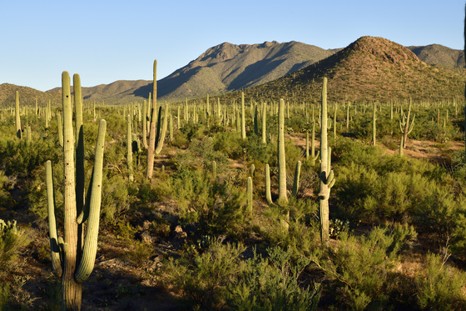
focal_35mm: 70
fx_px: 906
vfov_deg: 19.4
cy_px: 156
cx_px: 233
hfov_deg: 28.9
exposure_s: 1/80
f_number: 16
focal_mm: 70
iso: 220
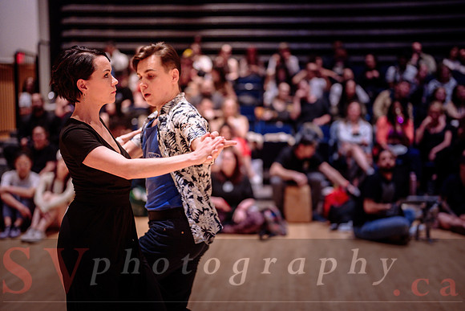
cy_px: 156
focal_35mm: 50
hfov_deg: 39.6
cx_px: 232
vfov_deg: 27.0
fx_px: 646
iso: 1600
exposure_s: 1/200
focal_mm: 50
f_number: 1.2
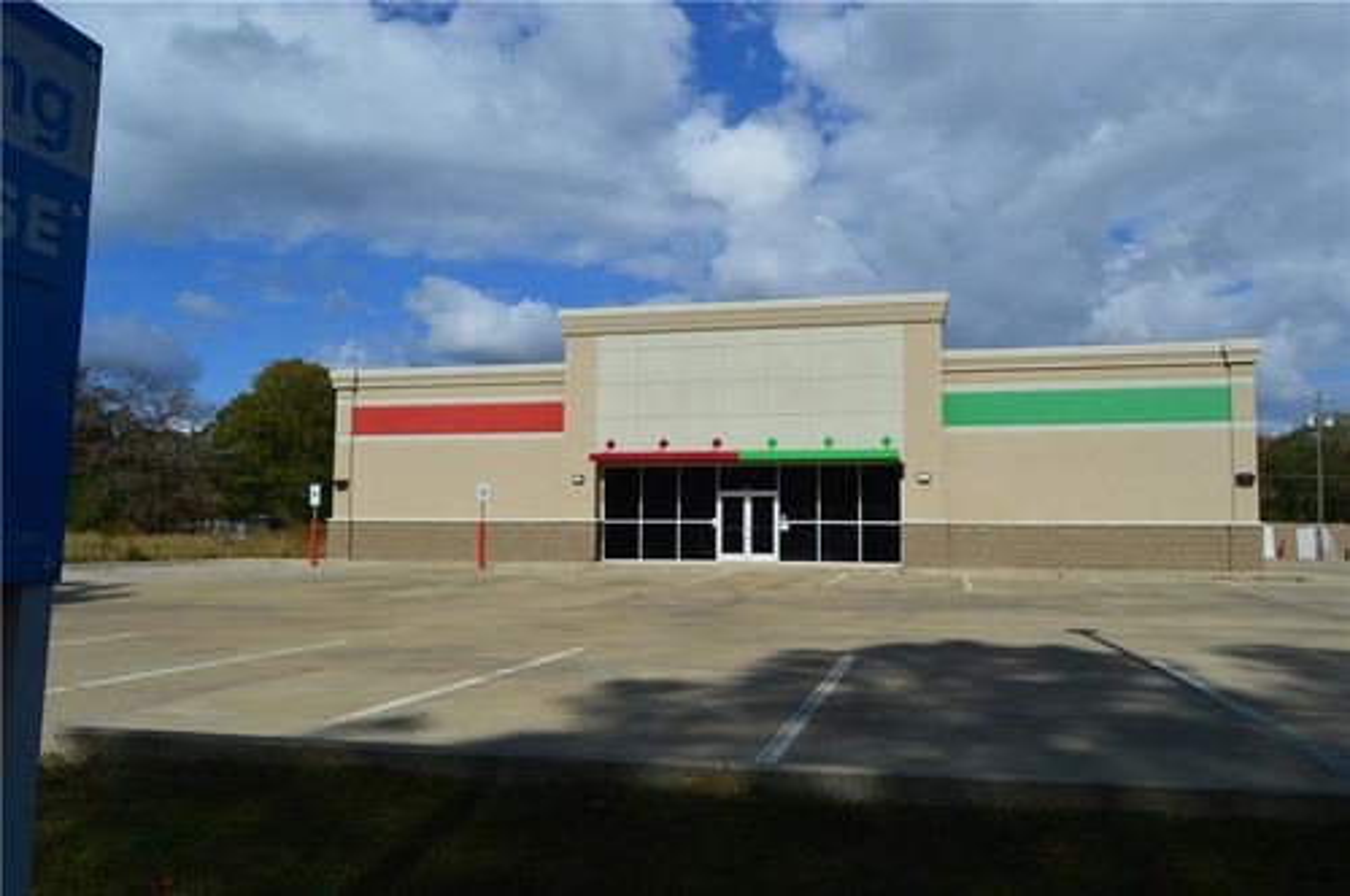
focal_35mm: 27
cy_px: 448
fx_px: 1011
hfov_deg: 67.4
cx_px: 675
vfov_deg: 47.8
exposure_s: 1/500
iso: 160
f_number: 11
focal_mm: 18
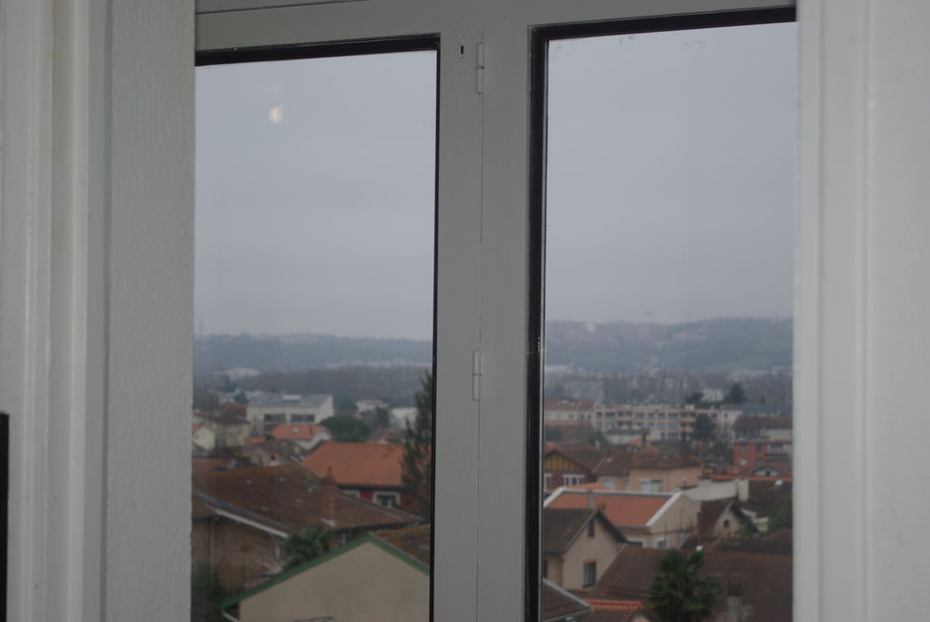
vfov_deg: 16.6
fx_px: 2133
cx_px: 465
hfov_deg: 24.6
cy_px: 311
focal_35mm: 82
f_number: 5.6
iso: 100
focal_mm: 55
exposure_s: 1/60
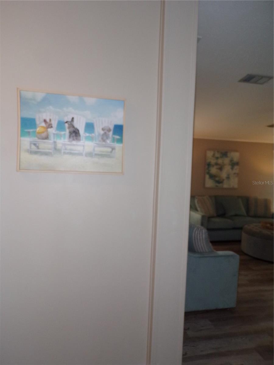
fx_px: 253
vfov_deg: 71.6
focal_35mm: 24
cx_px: 137
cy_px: 182
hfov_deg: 56.8
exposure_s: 1/34
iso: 200
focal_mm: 4.3
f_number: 3
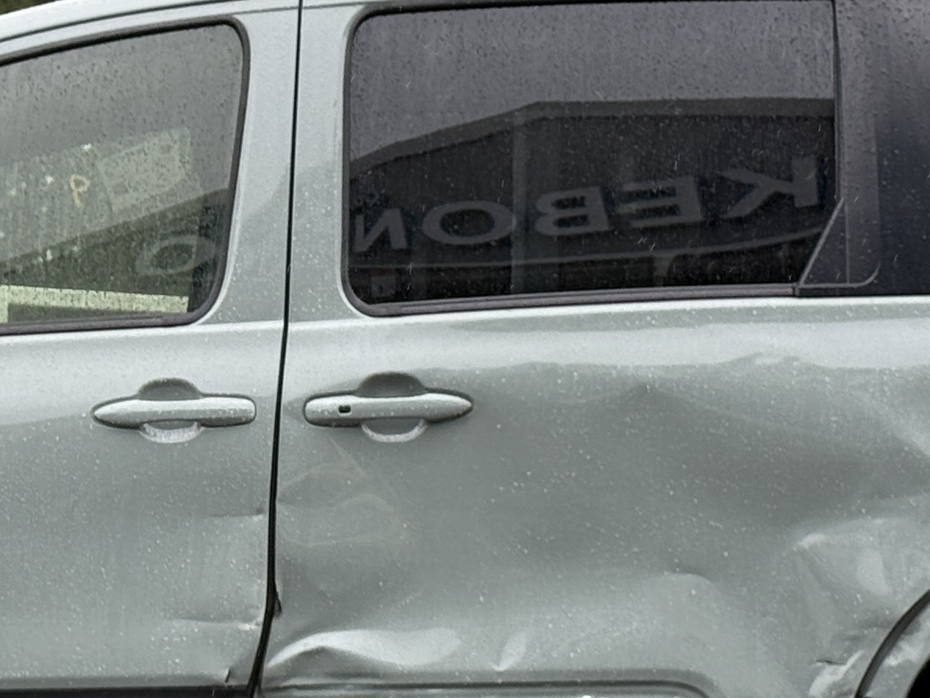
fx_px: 4111
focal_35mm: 153
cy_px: 455
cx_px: 203
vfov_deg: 9.7
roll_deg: -0.8
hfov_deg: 12.9
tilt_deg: +0.5
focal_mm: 6.76
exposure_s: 1/523
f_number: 1.78
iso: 80
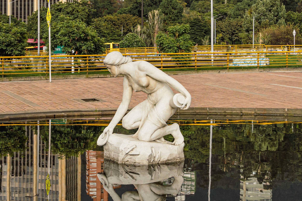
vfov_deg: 18.9
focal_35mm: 72
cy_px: 75
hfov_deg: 27.8
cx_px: 89
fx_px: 604
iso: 250
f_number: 6.3
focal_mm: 31
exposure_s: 1/500
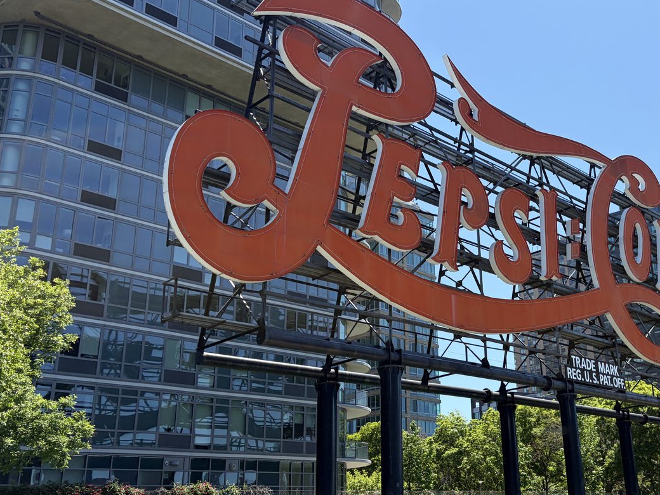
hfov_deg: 45.5
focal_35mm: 40
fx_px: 763
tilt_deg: +21.1
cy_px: 261
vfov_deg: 35.9
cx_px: 475
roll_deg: +4.9
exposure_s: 1/2283
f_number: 1.6
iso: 50
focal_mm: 5.96
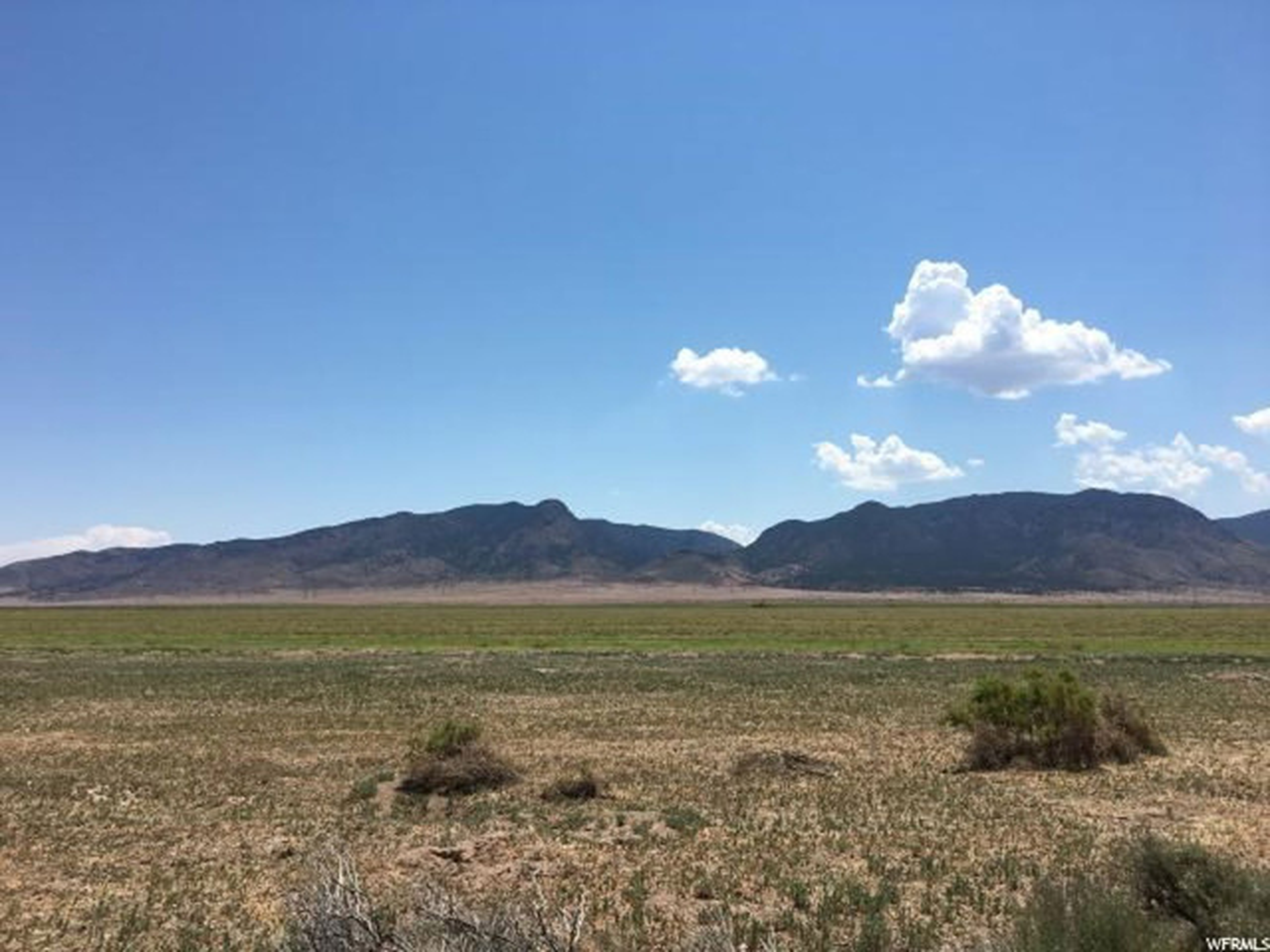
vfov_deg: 48.2
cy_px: 476
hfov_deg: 61.7
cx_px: 635
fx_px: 1064
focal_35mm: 29
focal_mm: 4.15
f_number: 2.2
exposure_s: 1/2747
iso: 25
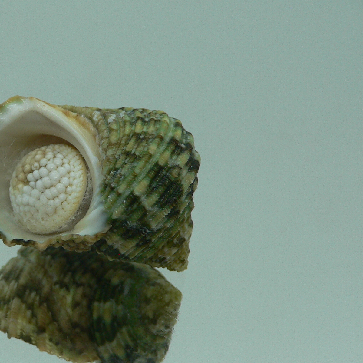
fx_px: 617
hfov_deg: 32.1
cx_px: 85
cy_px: 210
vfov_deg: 32.7
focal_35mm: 52
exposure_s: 1/60
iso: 80
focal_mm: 4.6
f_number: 2.8
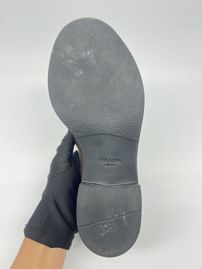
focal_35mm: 26
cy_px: 134
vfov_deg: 67.3
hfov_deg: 53.1
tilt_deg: -50.0
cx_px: 101
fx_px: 202
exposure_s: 1/50
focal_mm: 5.7
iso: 64
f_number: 1.5
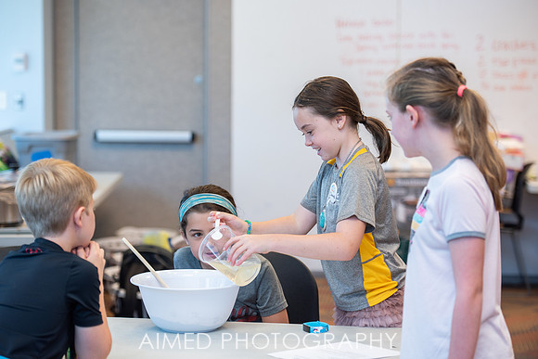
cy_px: 180
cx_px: 269
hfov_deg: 20.8
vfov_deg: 14.0
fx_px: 1465
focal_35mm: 98
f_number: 3.5
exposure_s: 1/200
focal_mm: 98
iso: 320
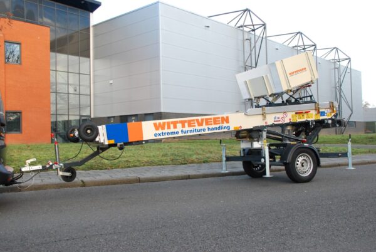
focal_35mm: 38
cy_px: 126
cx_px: 188
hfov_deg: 51.2
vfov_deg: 35.6
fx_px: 392
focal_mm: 25
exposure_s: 1/250
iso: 800
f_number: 8
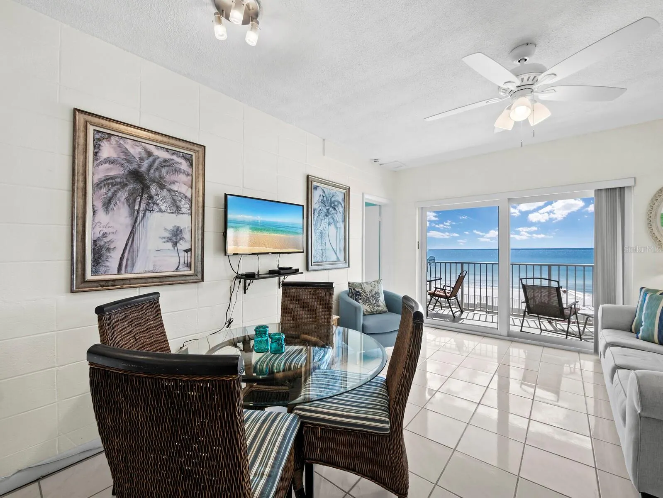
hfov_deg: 102.0
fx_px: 268
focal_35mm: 14
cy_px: 249
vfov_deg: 85.7
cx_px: 332
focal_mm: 7
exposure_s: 1/8
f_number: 11
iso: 400
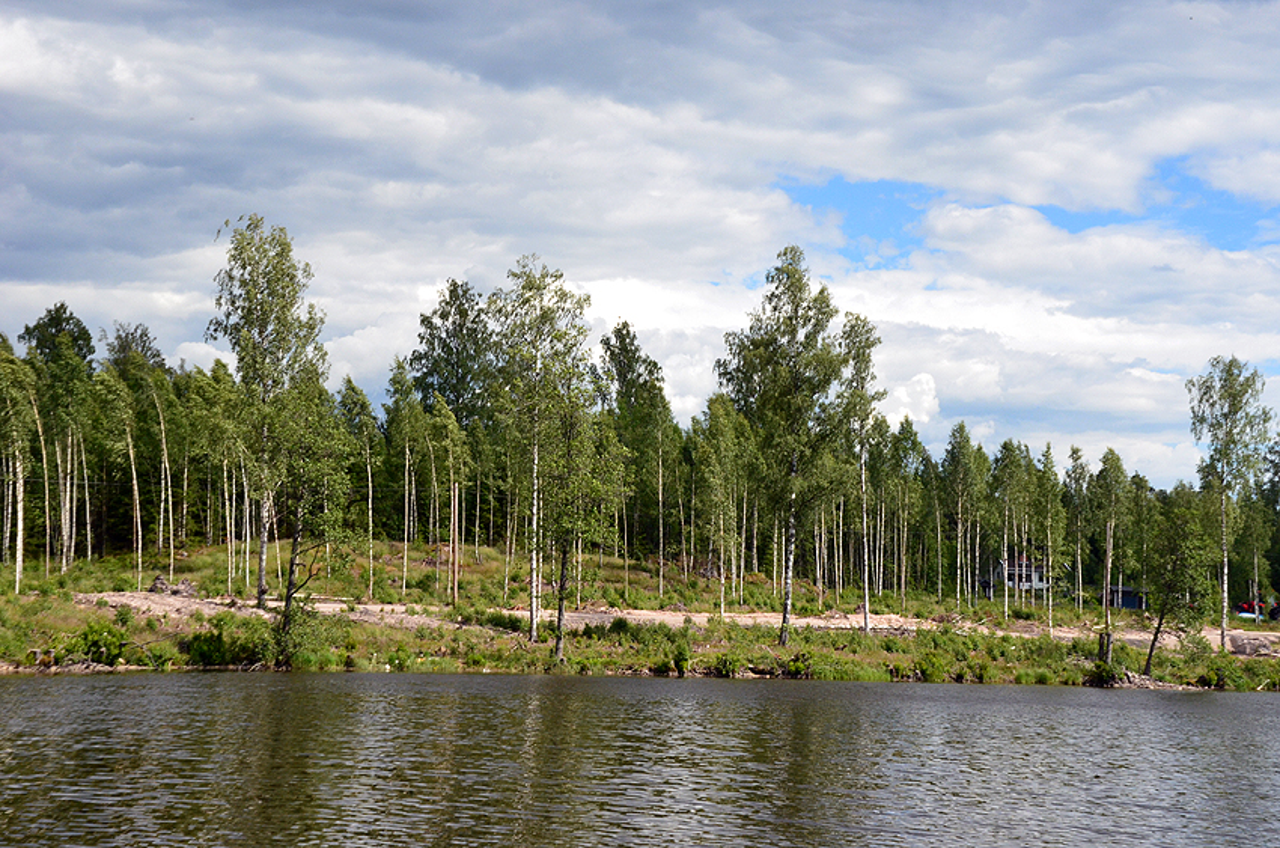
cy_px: 424
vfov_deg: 20.1
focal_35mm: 68
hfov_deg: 29.9
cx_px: 640
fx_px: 2395
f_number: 16
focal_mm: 45
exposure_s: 1/800
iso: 1000
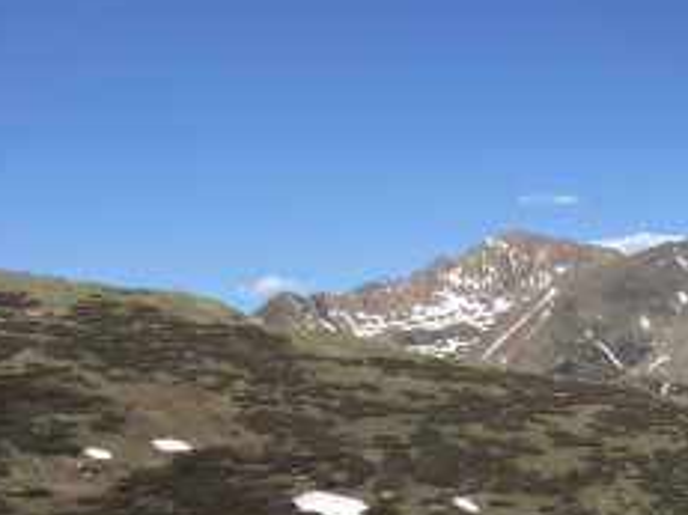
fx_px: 1788
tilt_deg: -11.9
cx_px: 1126
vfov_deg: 15.1
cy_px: 780
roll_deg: +1.6
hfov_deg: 18.4
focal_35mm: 90
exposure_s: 1/3401
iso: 32
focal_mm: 4.25
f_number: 1.8
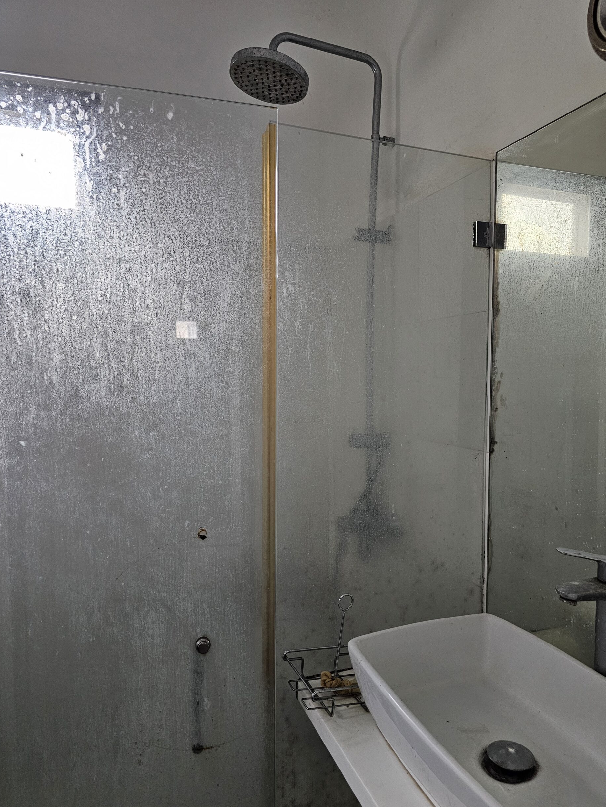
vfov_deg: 71.6
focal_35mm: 24
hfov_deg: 56.8
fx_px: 560
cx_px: 307
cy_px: 405
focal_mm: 6.3
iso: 500
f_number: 1.7
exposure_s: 1/40
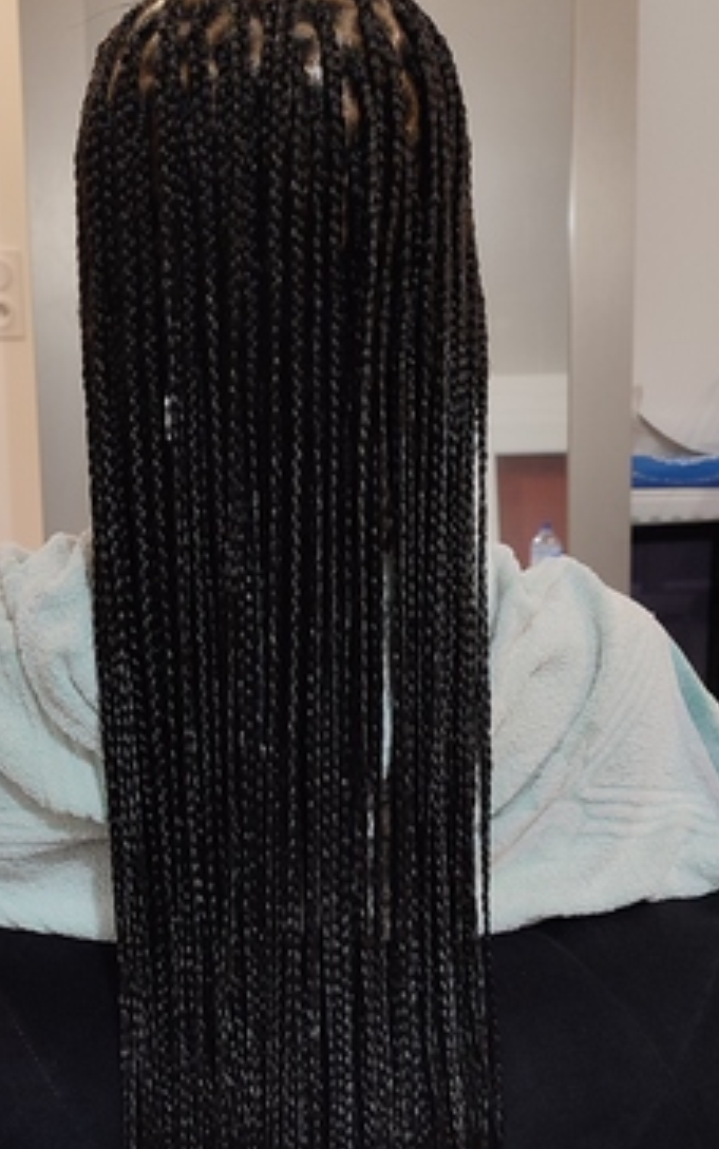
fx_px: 1316
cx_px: 200
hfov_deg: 30.2
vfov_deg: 46.4
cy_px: 772
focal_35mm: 42
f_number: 1.89
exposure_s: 1/20
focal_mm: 5.89
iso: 639
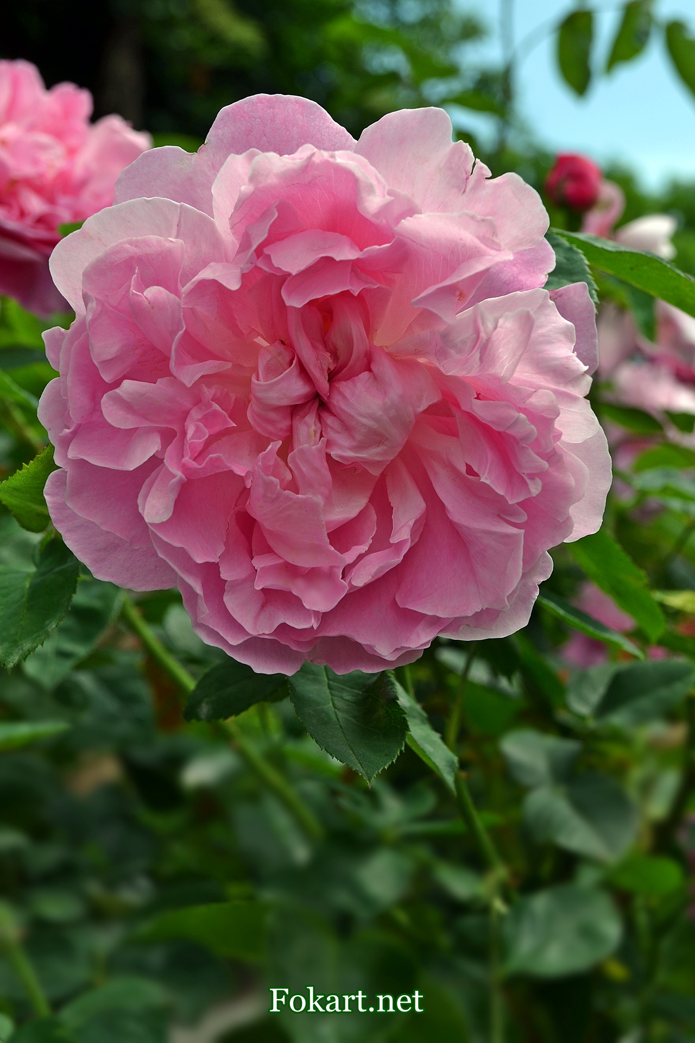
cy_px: 522
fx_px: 1477
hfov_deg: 26.5
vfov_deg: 38.9
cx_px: 348
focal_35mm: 51
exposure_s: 1/200
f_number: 7.1
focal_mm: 34
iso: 100
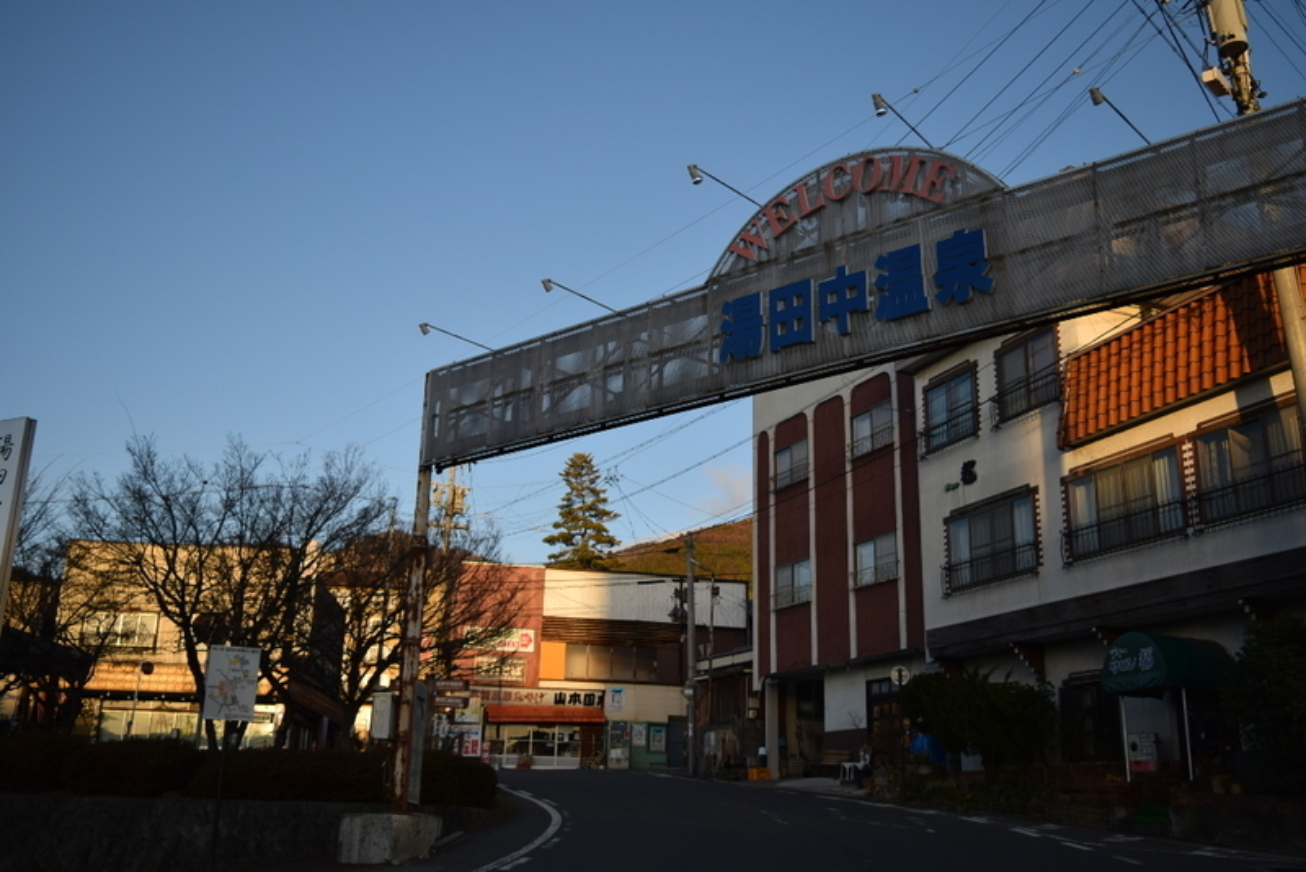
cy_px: 436
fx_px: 1306
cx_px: 653
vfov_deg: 36.9
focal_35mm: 36
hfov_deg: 53.1
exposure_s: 1/640
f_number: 4
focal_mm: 24
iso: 100
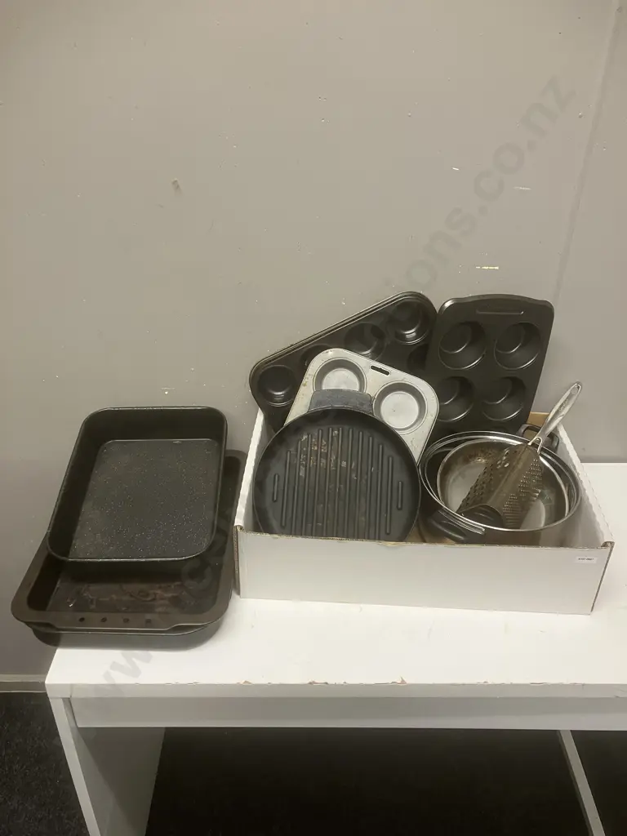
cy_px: 418
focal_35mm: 28
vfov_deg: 63.4
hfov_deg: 49.7
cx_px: 314
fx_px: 676
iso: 80
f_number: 1.8
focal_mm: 3.99
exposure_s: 1/50
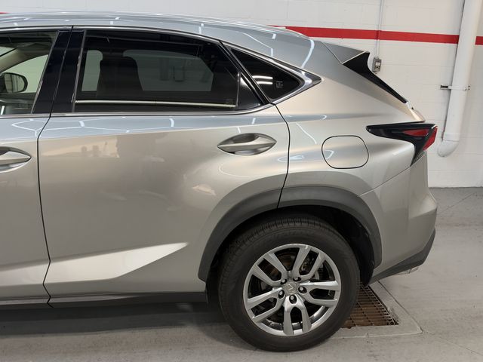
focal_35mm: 29
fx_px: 405
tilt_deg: -10.9
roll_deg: -0.2
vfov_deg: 48.2
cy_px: 181
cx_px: 242
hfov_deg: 61.7
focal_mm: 6.93
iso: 50
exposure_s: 1/149
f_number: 1.8
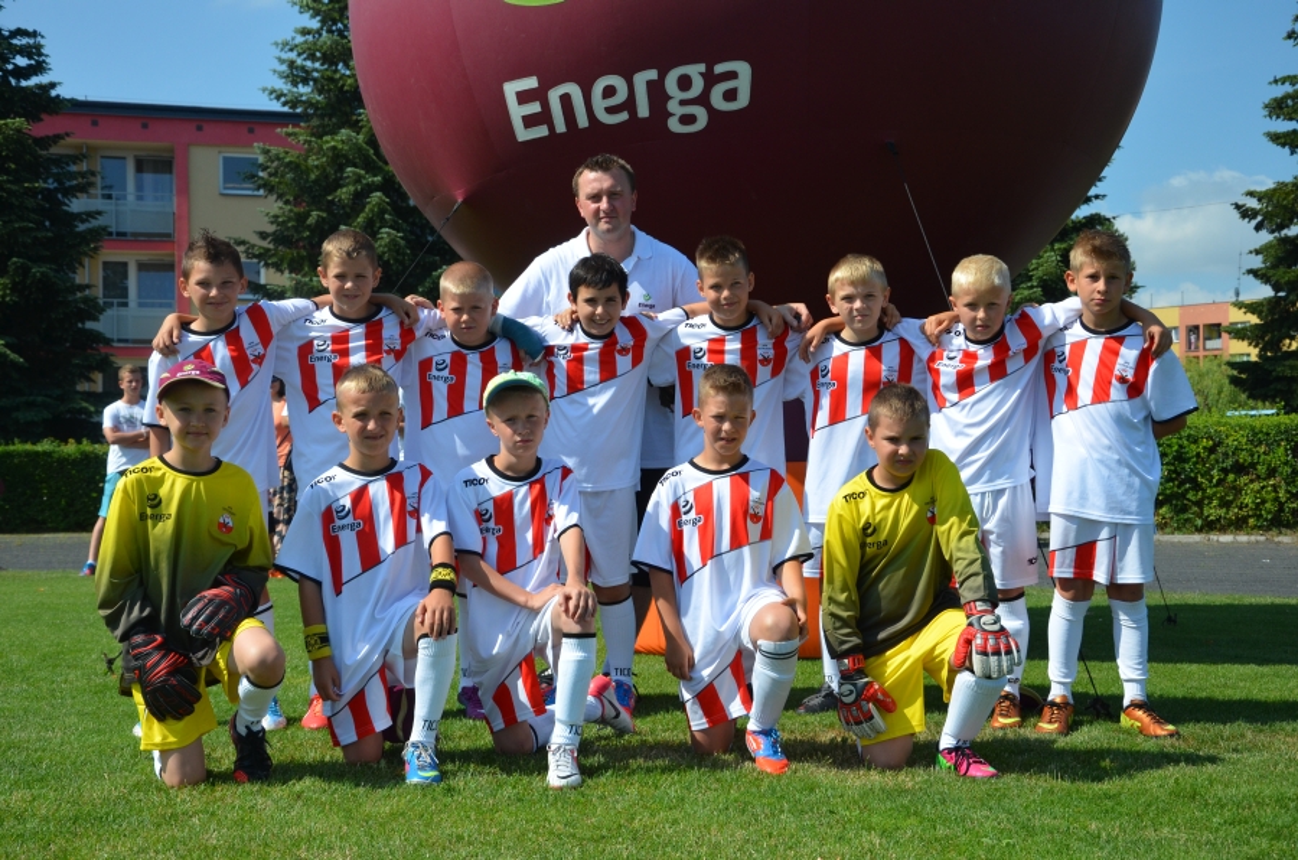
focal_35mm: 52
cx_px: 649
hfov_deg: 37.9
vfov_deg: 25.6
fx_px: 1889
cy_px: 430
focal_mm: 35
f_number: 7.1
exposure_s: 1/2000
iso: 400
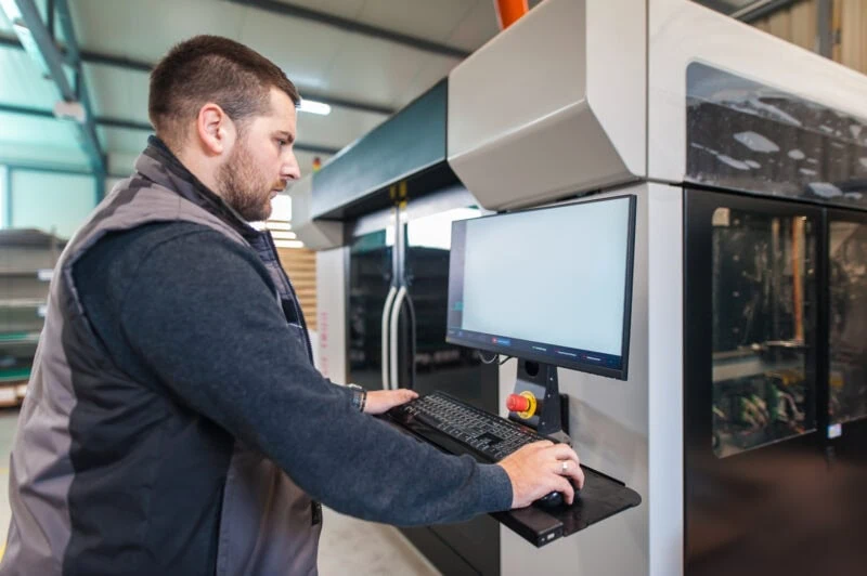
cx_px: 434
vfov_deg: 61.8
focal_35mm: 20
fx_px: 481
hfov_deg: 84.0
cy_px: 288
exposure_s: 1/200
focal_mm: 20
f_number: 1.8
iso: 640
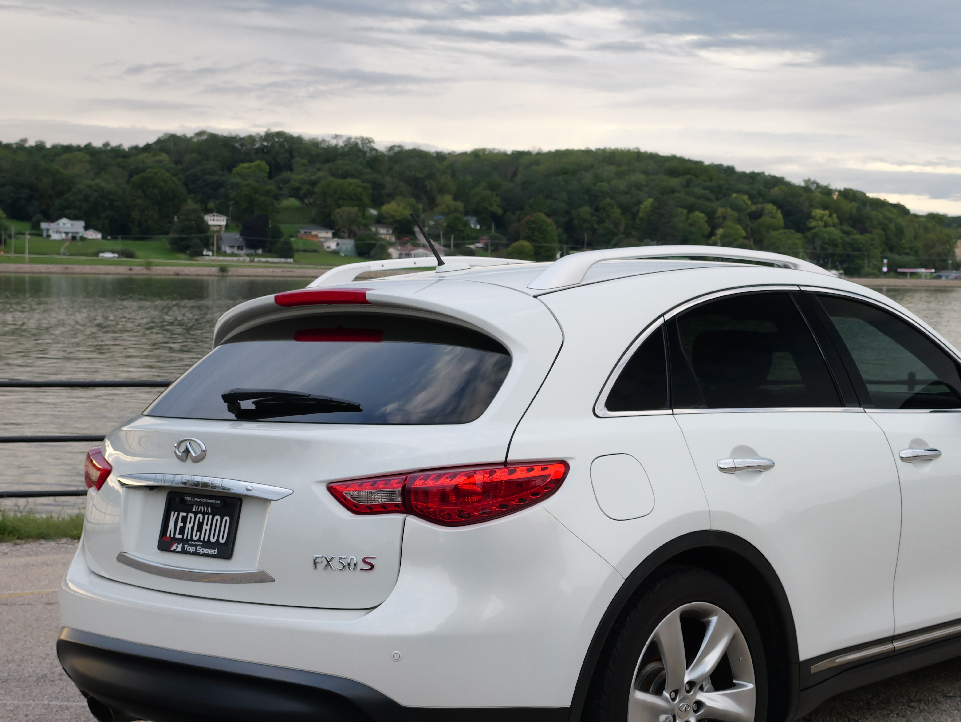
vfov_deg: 22.6
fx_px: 1805
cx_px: 649
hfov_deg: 29.6
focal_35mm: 65
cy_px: 384
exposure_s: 1/160
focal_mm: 23
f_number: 5
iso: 400
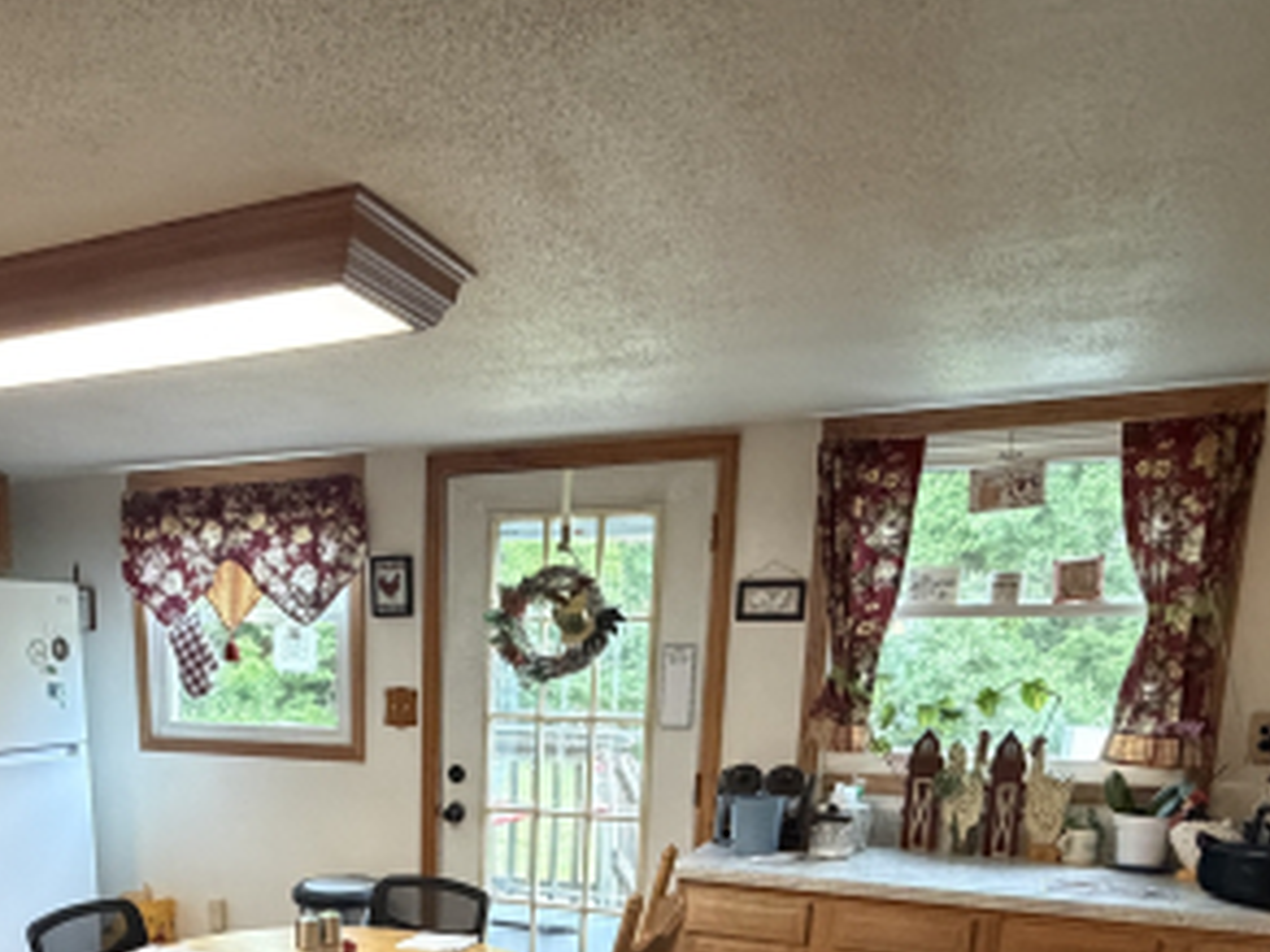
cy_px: 900
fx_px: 1174
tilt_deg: -11.9
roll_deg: -0.3
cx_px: 402
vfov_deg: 40.0
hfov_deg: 55.4
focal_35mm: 32
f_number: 2.2
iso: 800
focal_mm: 2.22
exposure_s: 1/60
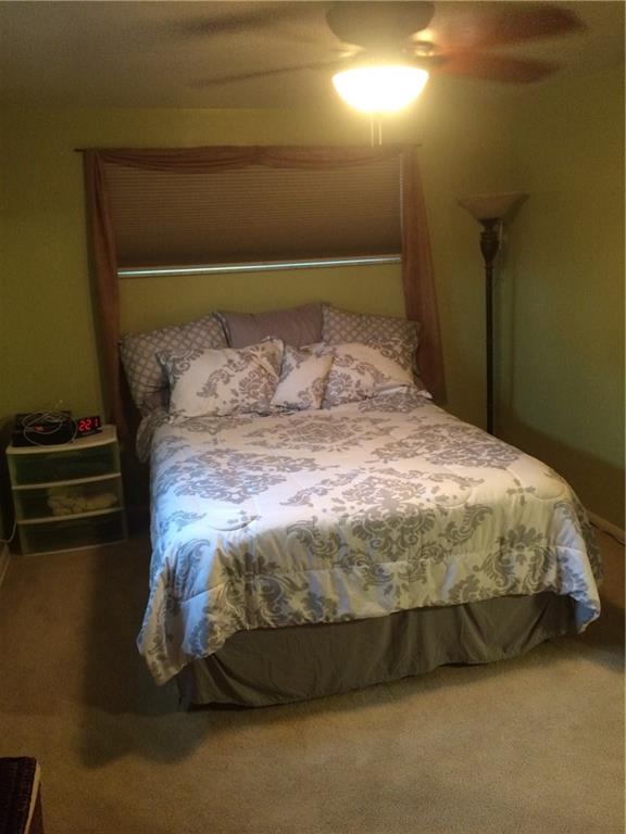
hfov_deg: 48.2
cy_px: 417
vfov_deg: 61.7
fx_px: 699
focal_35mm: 29
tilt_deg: -17.6
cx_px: 313
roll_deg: +3.8
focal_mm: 4.15
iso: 320
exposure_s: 1/20
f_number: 2.2
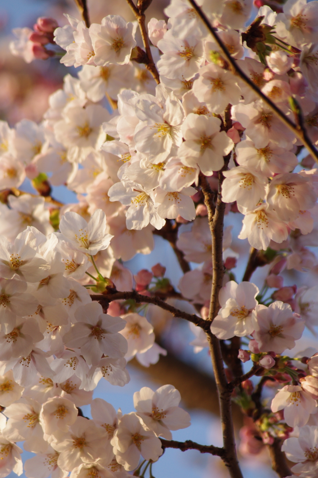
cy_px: 301
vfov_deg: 5.0
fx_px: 5456
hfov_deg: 3.3
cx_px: 113
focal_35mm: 411
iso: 200
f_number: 6.3
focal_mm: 210
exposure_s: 1/250
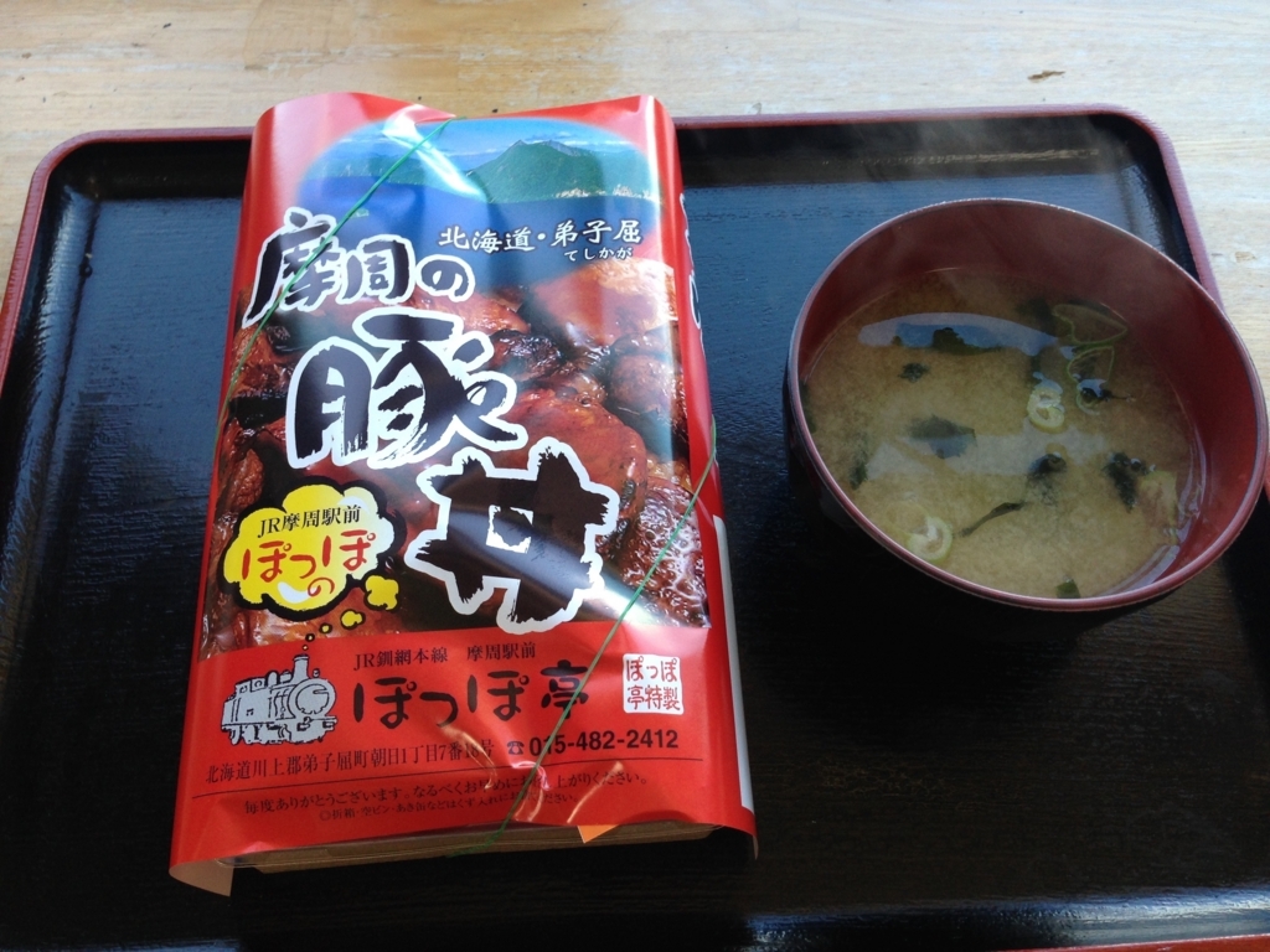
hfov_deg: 55.4
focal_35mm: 33
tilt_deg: -64.4
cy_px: 476
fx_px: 1211
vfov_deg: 42.9
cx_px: 635
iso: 64
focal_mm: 4.12
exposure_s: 1/60
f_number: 2.4
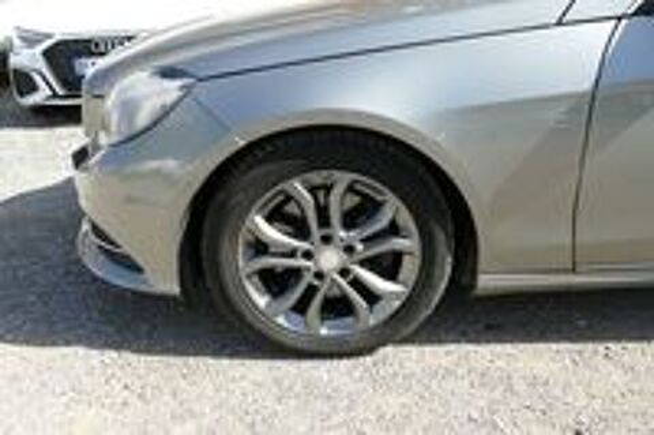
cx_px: 327
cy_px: 218
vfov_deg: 41.0
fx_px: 581
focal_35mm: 32
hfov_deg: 58.8
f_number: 3
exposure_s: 1/800
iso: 125
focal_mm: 11.6
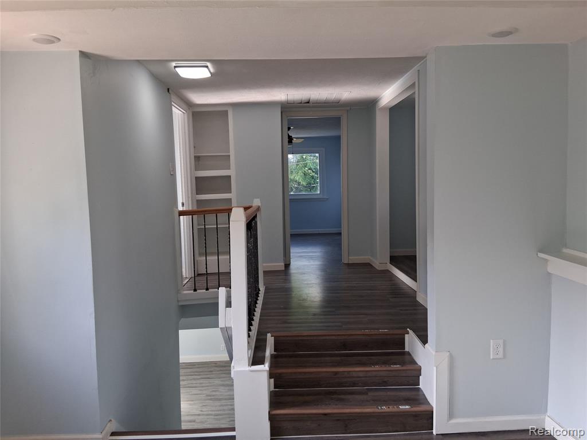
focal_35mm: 26
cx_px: 294
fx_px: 441
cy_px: 220
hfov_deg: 67.3
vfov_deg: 53.1
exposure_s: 1/120
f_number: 1.8
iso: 160
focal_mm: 3.98
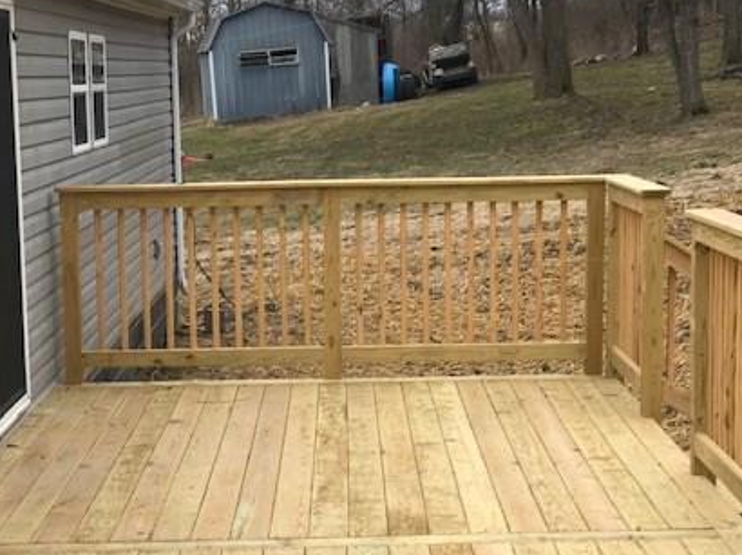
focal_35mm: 89
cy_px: 416
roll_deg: +1.2
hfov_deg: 22.0
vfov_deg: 16.5
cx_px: 313
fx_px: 1907
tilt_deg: -13.4
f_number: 2.8
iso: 20
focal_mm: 6.6
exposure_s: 1/247
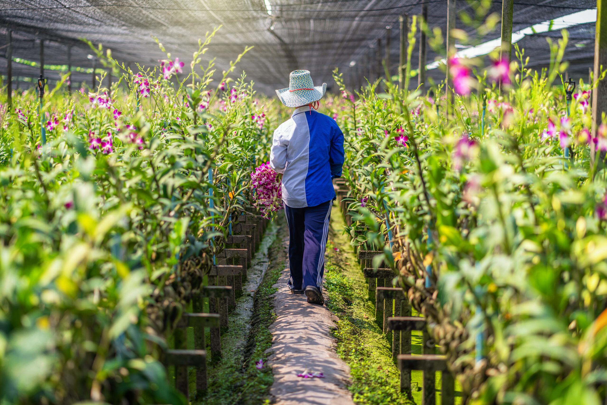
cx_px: 304
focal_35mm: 85
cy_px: 202
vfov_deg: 16.1
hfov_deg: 23.9
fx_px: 1433
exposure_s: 1/160
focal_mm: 85
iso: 100
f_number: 2.2
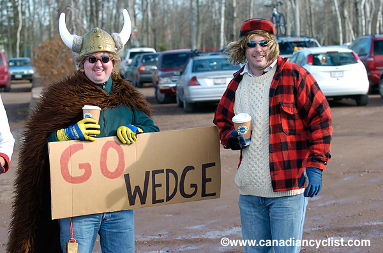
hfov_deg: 19.5
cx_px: 192
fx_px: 1114
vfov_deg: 13.0
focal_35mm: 105
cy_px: 126
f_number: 3.5
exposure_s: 1/320
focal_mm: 70
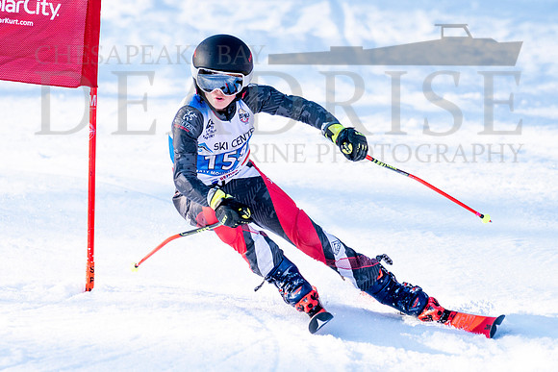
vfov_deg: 2.0
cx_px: 234
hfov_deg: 2.9
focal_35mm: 703
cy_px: 209
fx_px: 10904
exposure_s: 1/2000
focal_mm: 560
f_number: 8
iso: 1250
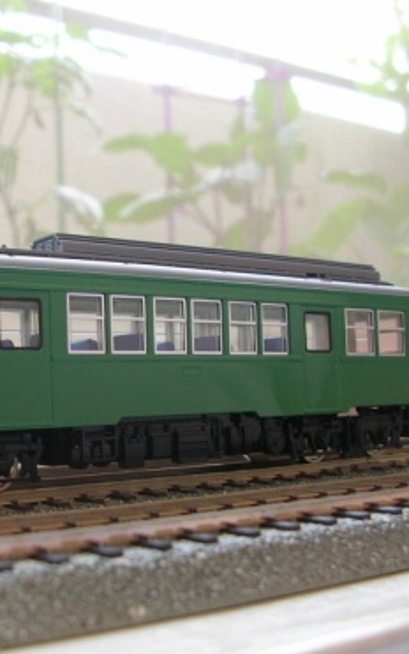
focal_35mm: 50
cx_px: 51
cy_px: 329
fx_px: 891
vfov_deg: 40.3
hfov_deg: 25.2
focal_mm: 5.8
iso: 50
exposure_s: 1/12.1
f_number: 2.8
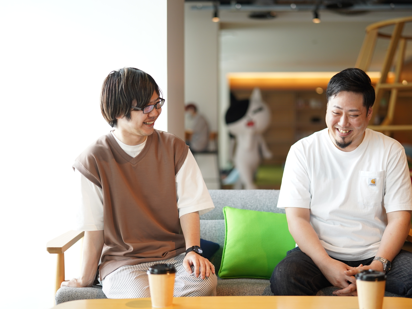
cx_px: 229
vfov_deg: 26.6
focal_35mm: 55
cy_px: 157
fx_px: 655
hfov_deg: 34.9
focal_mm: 50
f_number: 1.4
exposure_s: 1/800
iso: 640
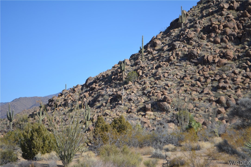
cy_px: 84
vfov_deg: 16.6
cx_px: 126
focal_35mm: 82
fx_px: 575
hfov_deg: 24.6
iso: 400
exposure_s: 1/1600
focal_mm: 55
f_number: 6.3
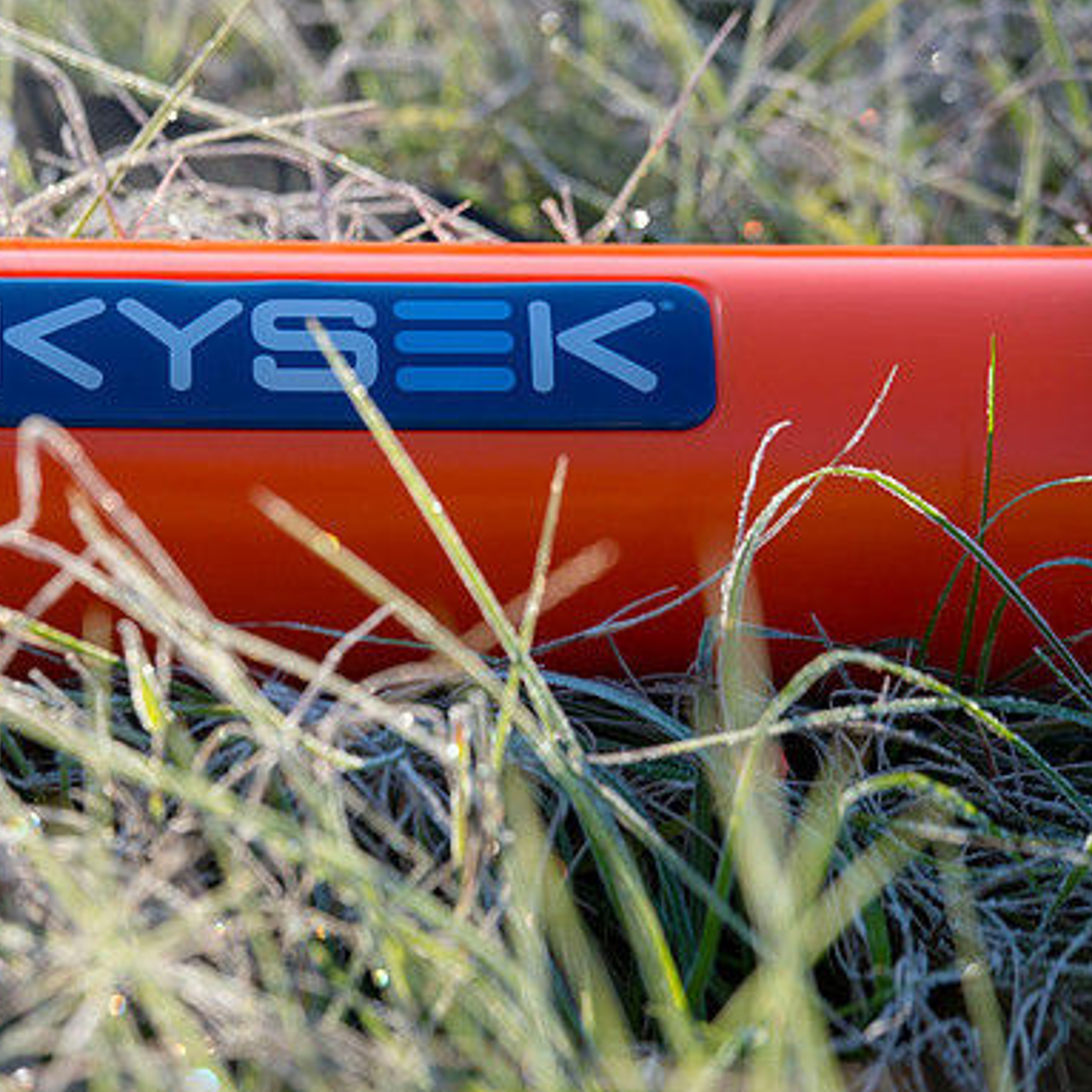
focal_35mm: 212
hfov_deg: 8.2
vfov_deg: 8.3
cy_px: 545
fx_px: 7566
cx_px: 282
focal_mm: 165
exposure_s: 1/500
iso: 800
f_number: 7.1
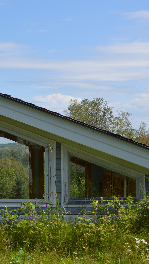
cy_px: 147
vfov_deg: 27.2
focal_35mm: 78
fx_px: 548
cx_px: -16
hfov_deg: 15.1
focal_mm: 28
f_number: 8
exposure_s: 1/250
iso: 100
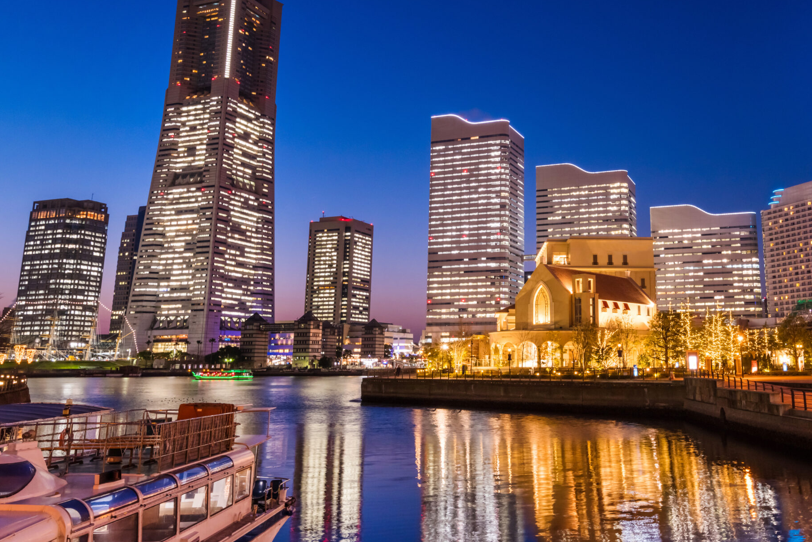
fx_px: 699
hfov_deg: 59.2
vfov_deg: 42.1
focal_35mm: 31
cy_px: 212
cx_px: 525
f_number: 11
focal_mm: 22
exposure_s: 1
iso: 800
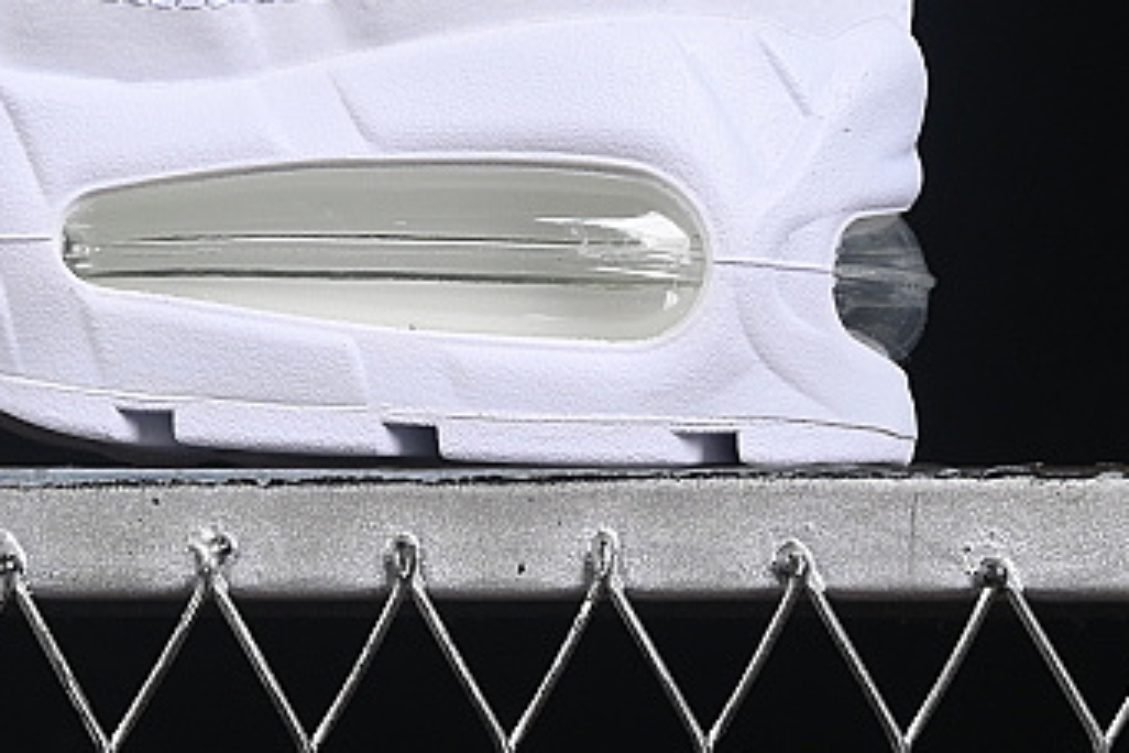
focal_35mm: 237
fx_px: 7432
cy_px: -274
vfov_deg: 5.8
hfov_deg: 8.6
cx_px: -320
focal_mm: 50
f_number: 8
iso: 160
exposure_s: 1/80
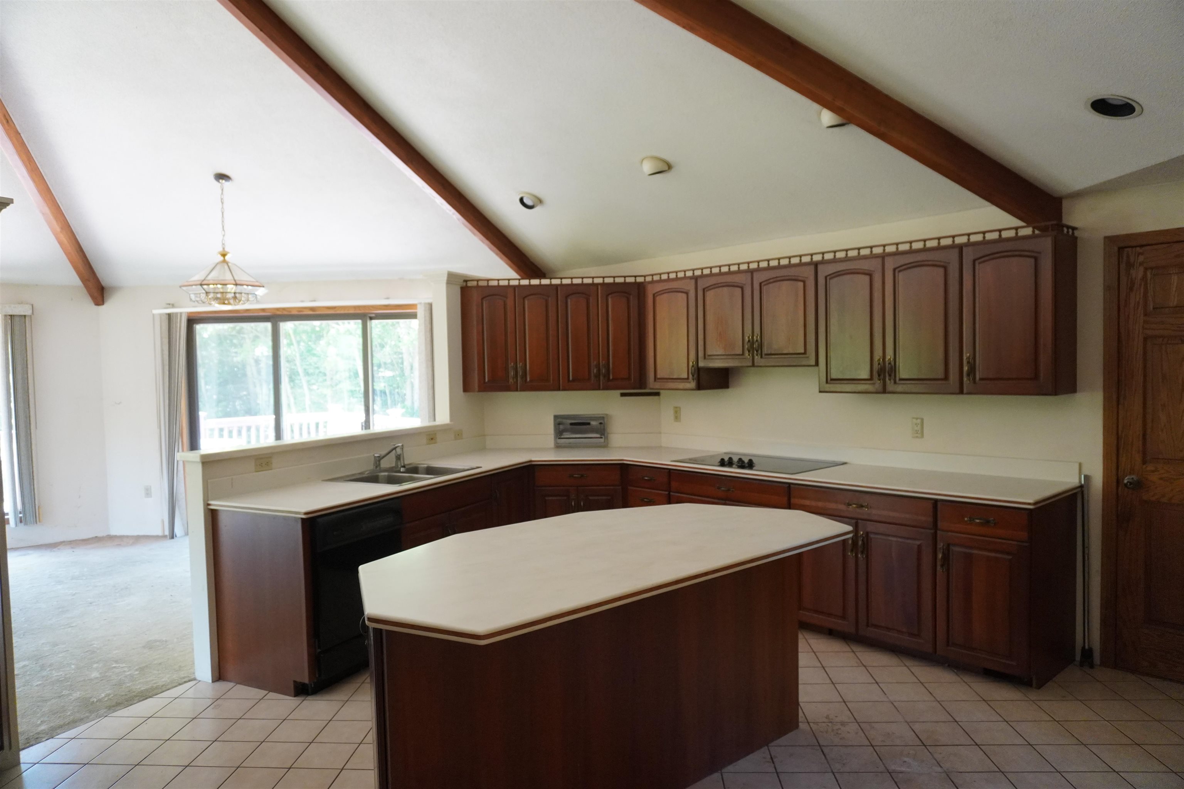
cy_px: 394
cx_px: 592
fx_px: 789
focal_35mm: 24
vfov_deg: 53.1
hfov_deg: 73.7
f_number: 3.5
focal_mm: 16
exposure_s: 1/160
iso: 2000
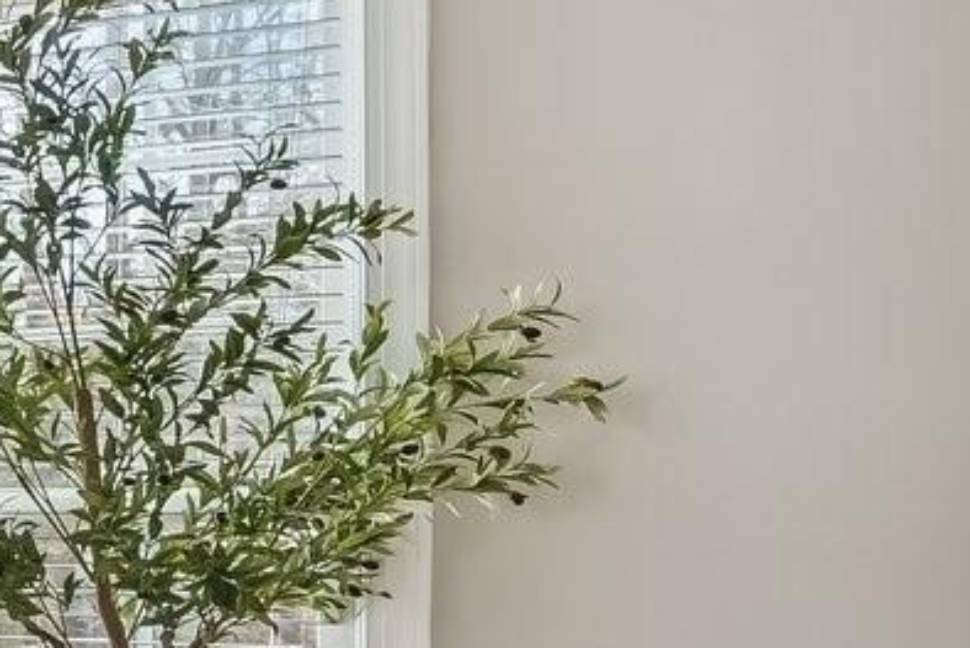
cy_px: 588
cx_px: -1315
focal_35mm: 78
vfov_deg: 17.2
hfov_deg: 15.4
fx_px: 2102
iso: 160
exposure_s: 1/15
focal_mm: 15
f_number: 7.1
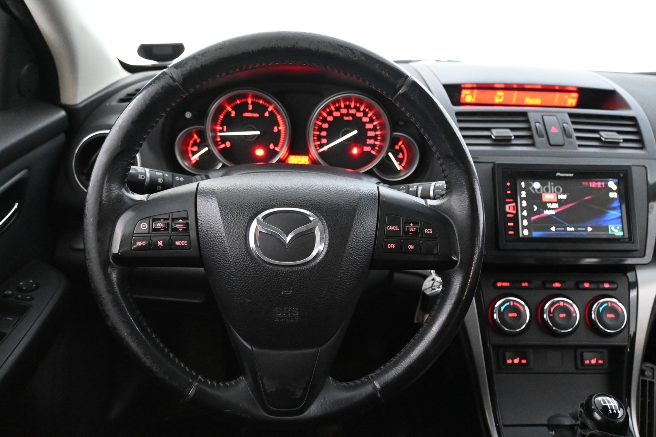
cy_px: 218
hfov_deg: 60.7
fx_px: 560
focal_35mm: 31
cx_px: 328
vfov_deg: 42.6
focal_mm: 20.5
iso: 7200
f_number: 3.8
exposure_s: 1/30
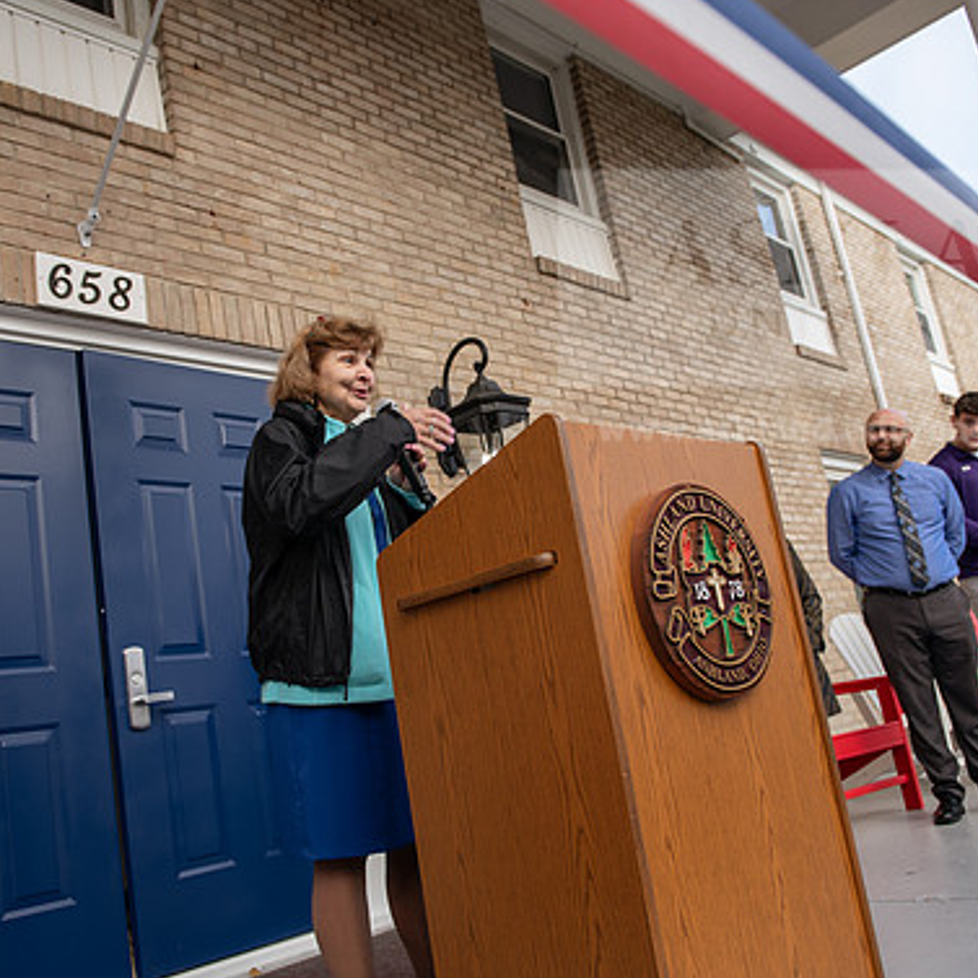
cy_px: 484
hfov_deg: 48.4
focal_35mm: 34
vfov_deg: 48.4
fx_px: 1087
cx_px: 480
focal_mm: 26
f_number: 3.5
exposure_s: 1/320
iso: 160
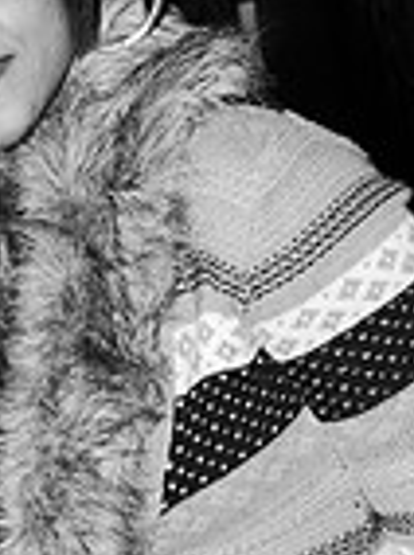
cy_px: 485
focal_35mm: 116
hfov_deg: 12.7
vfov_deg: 16.8
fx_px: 1855
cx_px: 72
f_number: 5
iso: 640
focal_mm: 38
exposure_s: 1/50
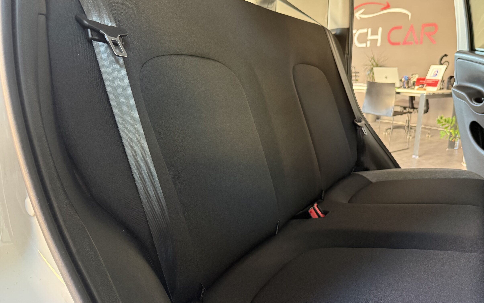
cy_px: 159
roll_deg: -0.7
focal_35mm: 27
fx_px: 356
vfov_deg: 46.0
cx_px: 254
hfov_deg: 68.3
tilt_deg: -14.5
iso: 800
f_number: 1.78
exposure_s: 1/42
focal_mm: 6.76
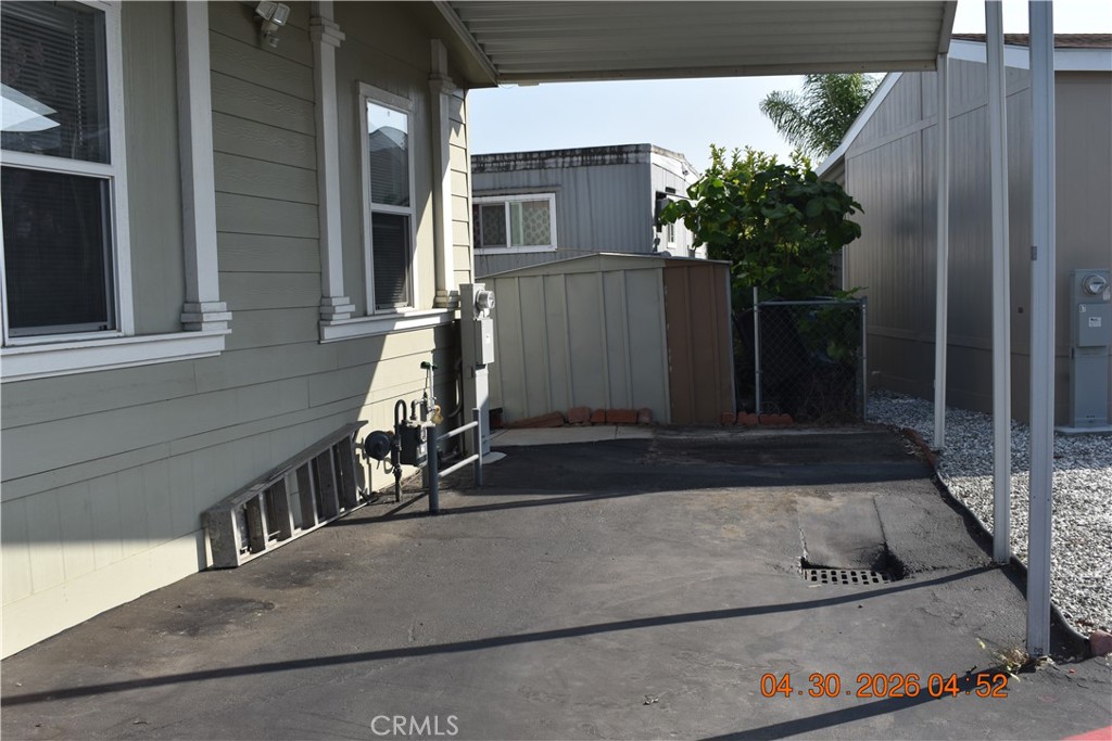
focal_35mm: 36
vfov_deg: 36.9
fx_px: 1112
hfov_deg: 53.1
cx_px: 556
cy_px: 370
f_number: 8
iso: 110
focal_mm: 24
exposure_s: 1/250
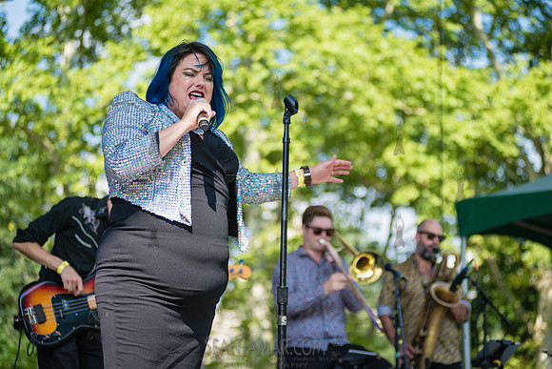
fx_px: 1227
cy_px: 184
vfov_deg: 17.1
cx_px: 276
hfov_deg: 25.4
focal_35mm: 80
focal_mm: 80
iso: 200
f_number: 2.8
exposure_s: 1/1250
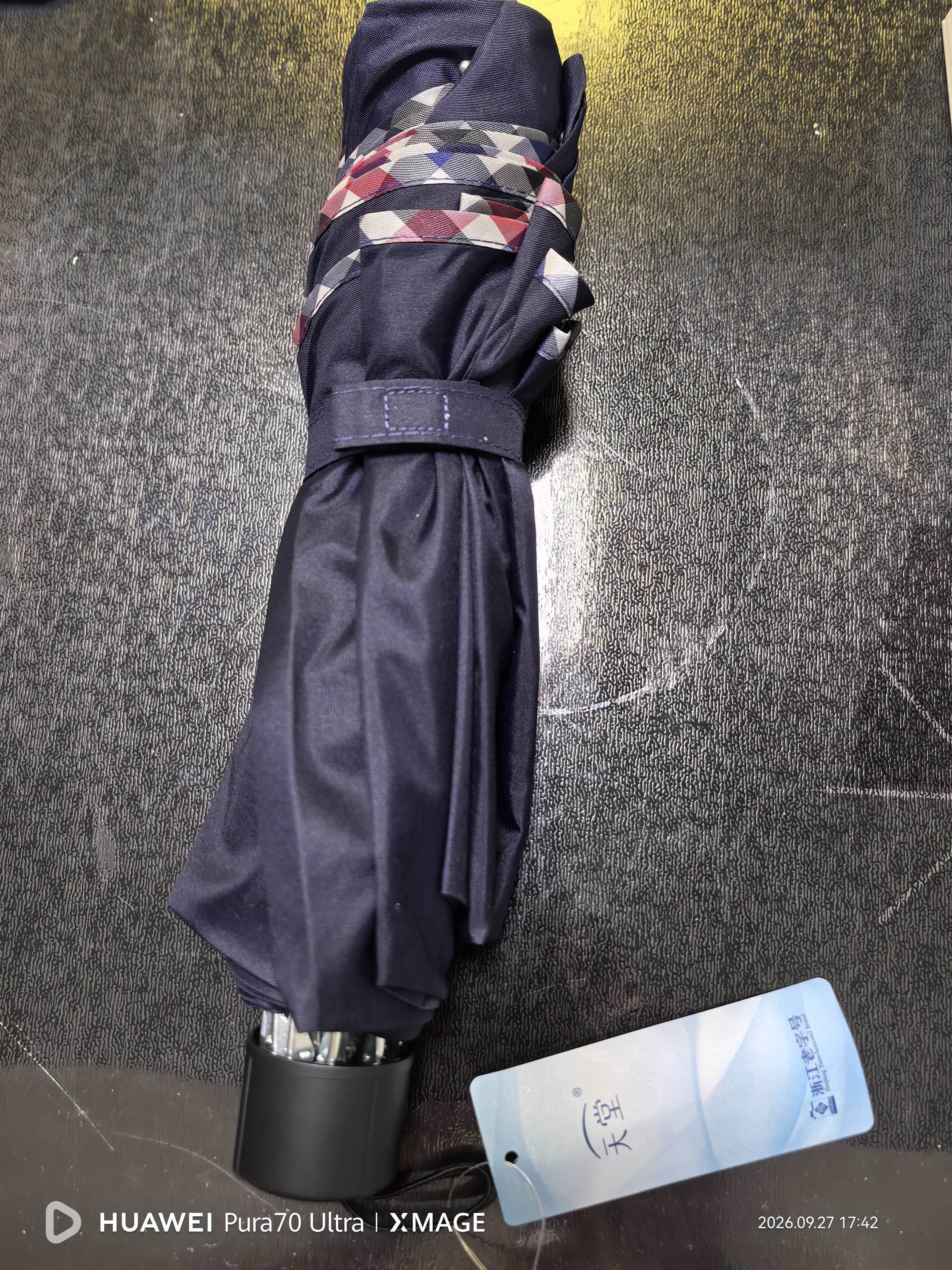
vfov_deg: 65.3
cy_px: 635
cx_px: 476
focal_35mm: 27
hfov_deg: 51.4
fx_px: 990
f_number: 2
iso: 320
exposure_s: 1/50
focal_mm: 8.5
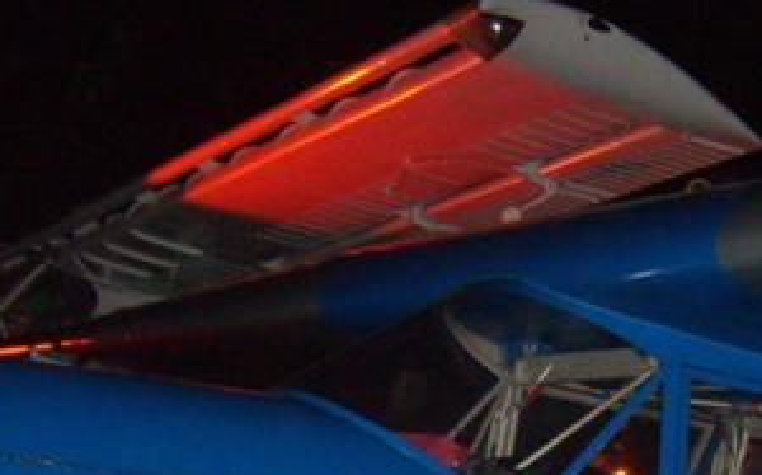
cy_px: 660
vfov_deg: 12.7
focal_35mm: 99
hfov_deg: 20.5
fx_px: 2054
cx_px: 711
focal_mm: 5.8
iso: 253
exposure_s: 1/45
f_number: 2.8
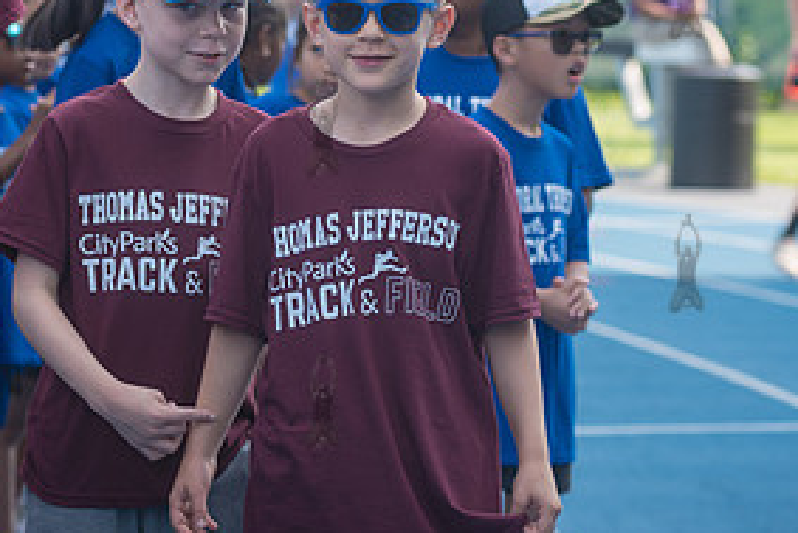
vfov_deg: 6.7
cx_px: 321
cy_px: 125
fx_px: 4546
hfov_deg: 10.0
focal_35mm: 205
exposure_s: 1/400
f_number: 4.5
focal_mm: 100
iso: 160
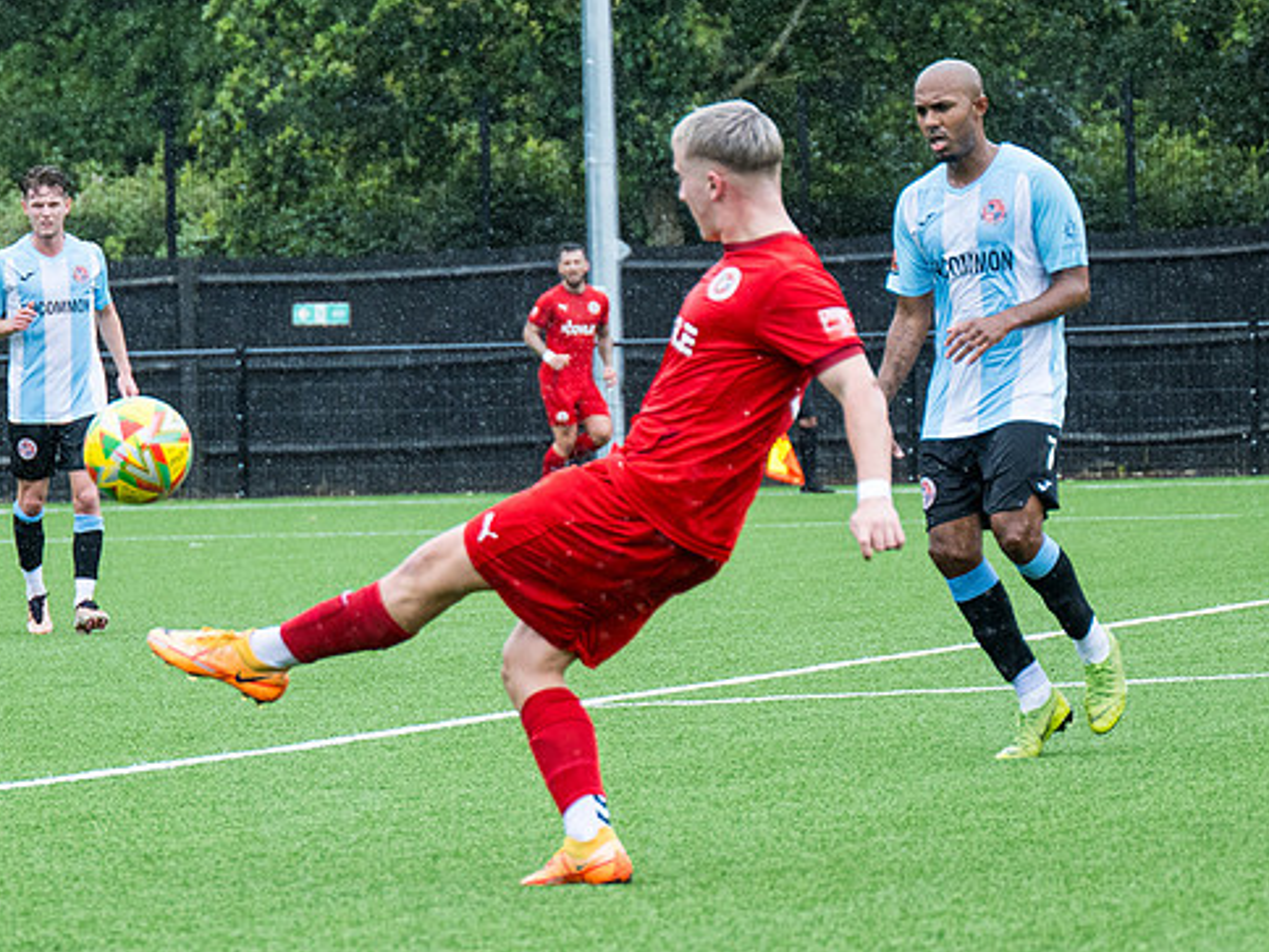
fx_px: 9348
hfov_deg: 7.8
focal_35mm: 255
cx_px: 475
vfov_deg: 5.8
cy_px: 573
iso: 800
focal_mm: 98
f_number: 4
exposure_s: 1/1250
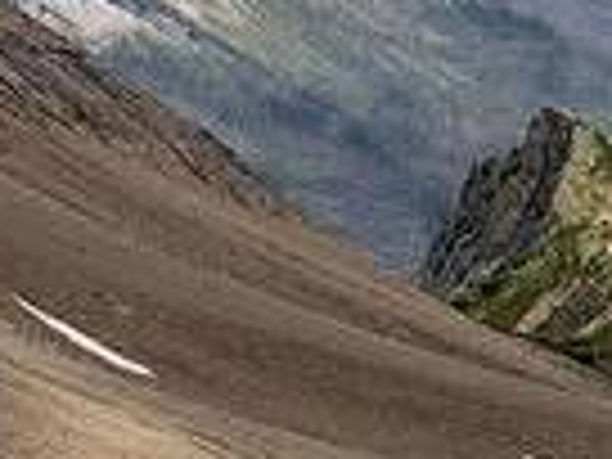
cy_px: -65
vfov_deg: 6.9
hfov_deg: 9.2
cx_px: 598
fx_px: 3783
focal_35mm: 214
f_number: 8
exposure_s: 1/125
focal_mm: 25
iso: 200
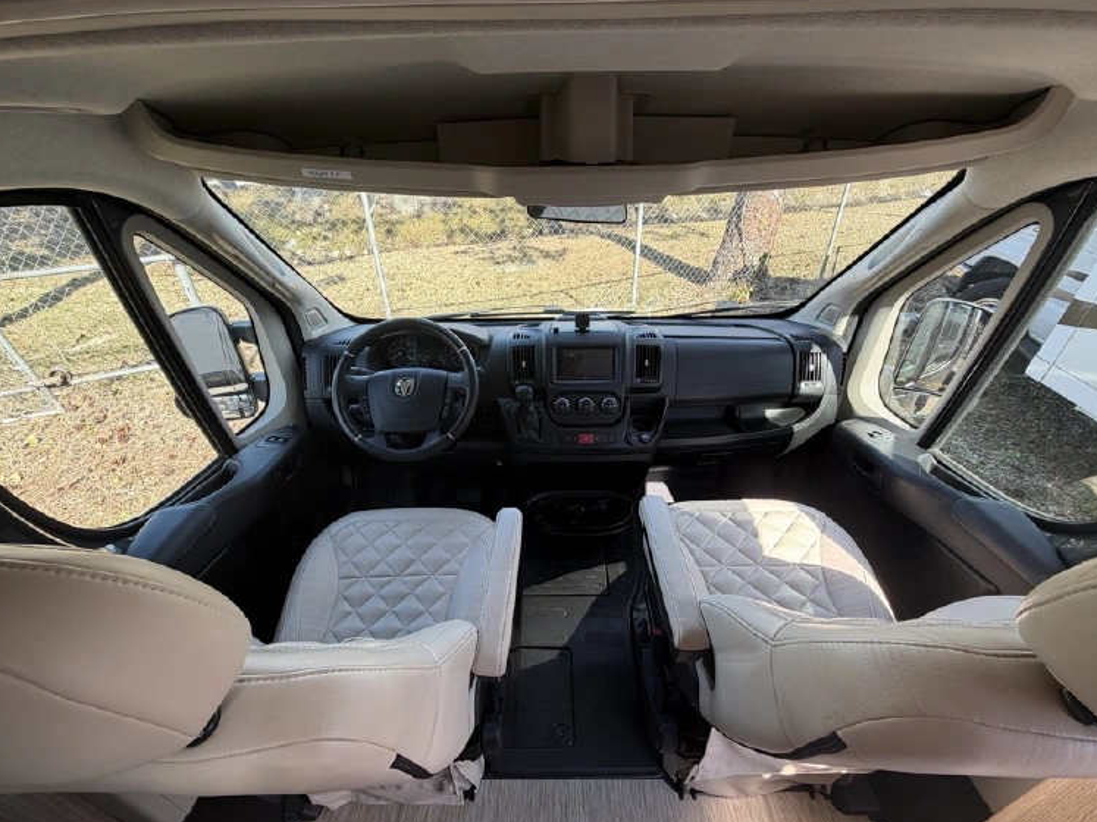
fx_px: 475
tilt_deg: -36.1
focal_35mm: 15
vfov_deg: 81.6
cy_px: 436
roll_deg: +1.3
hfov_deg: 98.2
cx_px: 551
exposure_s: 1/181
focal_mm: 2.22
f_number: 2.2
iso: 40
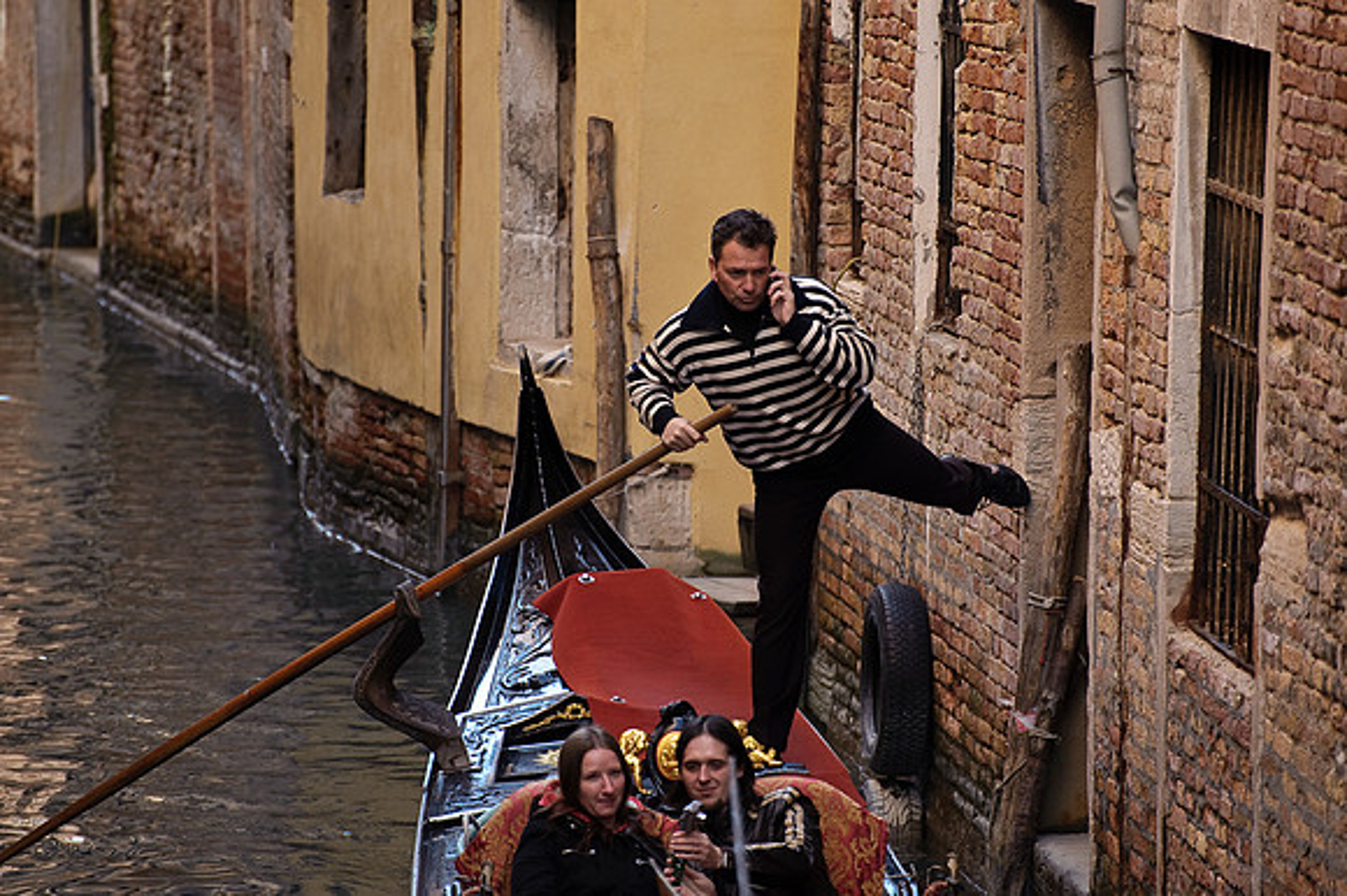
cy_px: 448
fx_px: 8975
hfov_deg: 8.6
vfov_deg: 5.7
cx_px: 674
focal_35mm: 240
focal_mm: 240
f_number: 5.6
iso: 800
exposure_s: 1/250
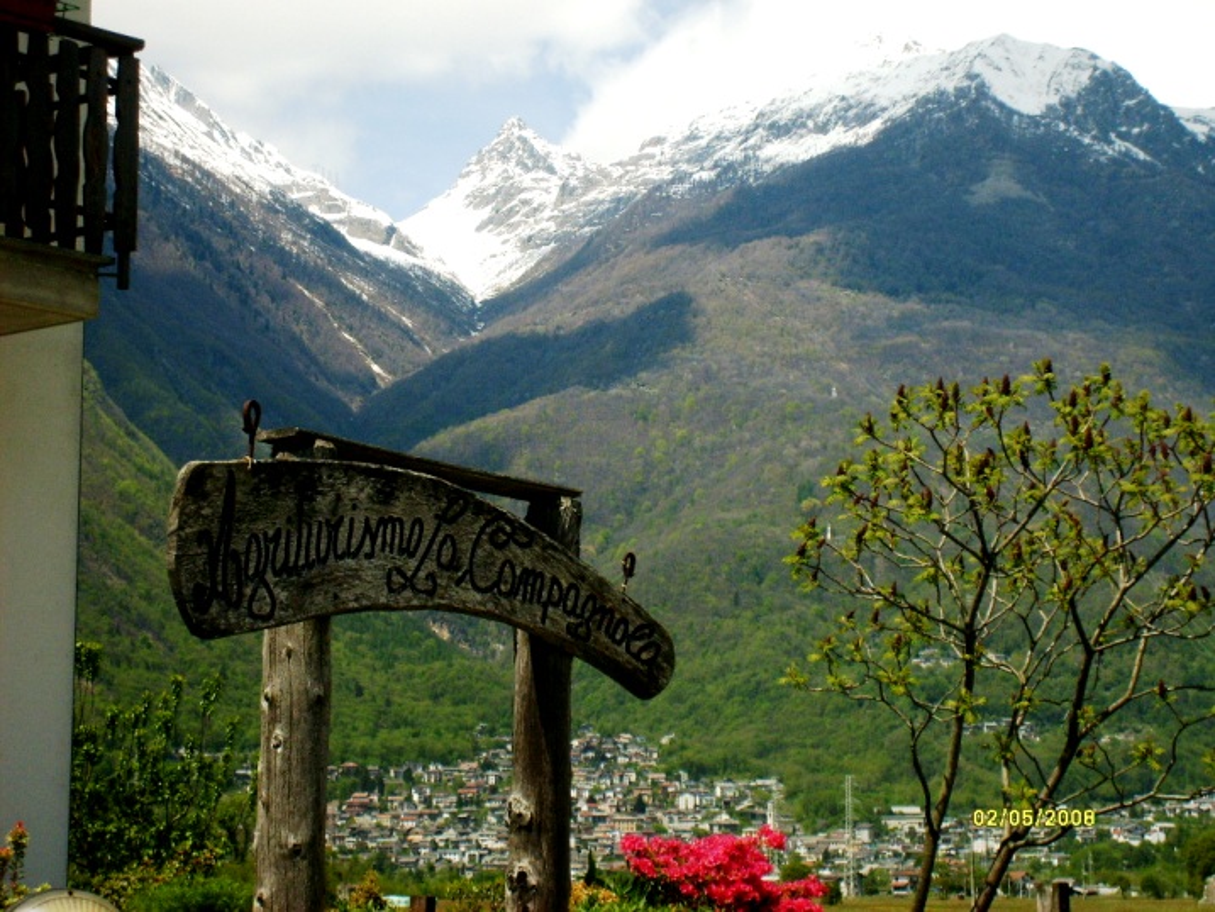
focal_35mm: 92
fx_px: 3230
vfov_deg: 16.1
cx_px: 608
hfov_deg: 21.3
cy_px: 456
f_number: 11.5
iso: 80
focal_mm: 15.5
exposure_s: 1/180
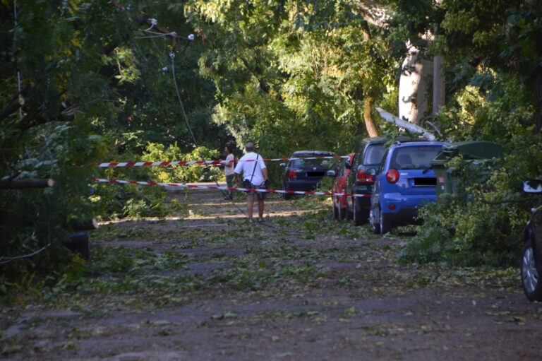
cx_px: 271
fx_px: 3498
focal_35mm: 232
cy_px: 180
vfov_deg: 5.9
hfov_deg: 8.9
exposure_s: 1/250
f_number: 5.6
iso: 400
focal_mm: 155
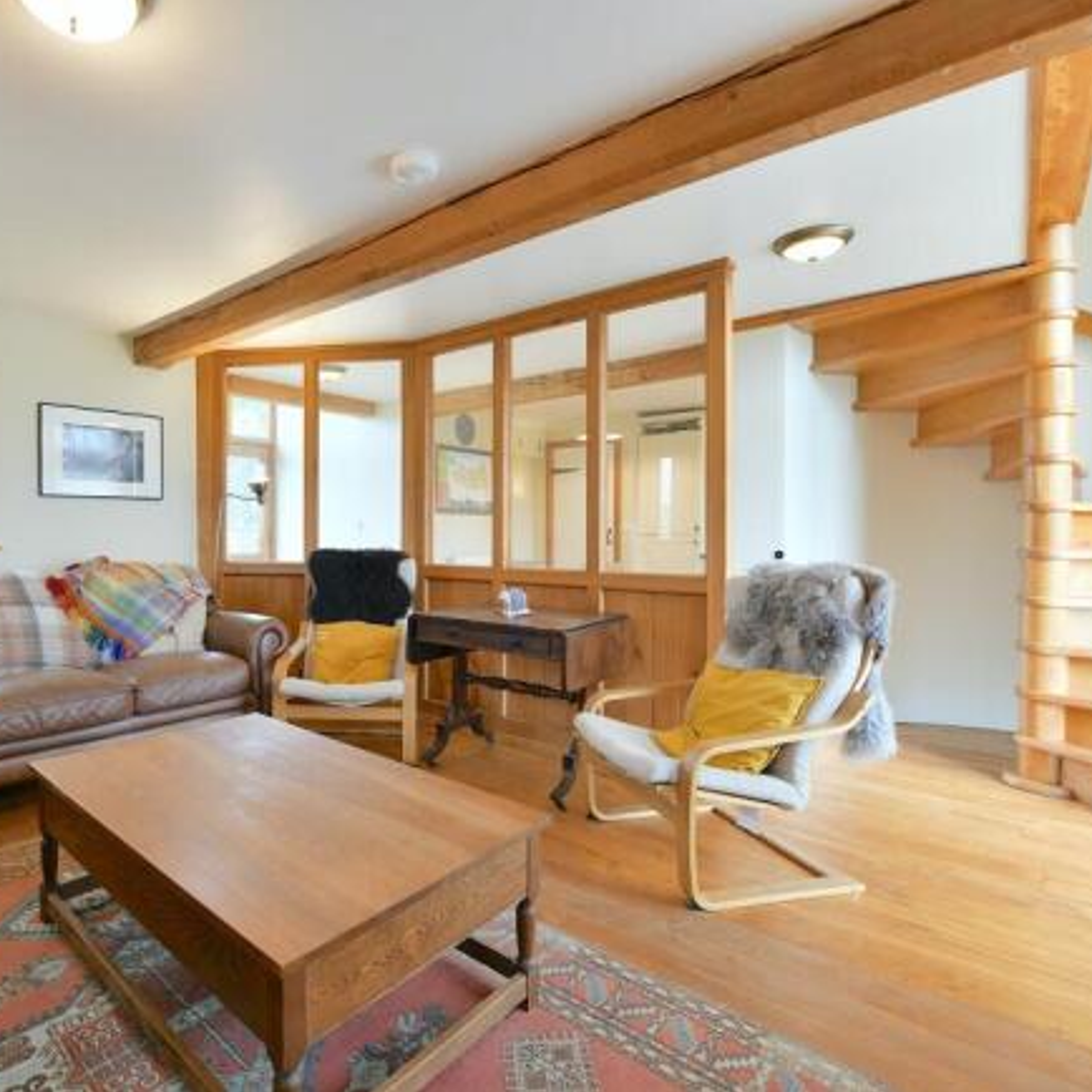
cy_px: 545
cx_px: 385
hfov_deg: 78.7
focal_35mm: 18
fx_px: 642
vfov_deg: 80.7
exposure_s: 1/15
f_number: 5.6
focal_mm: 14
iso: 160
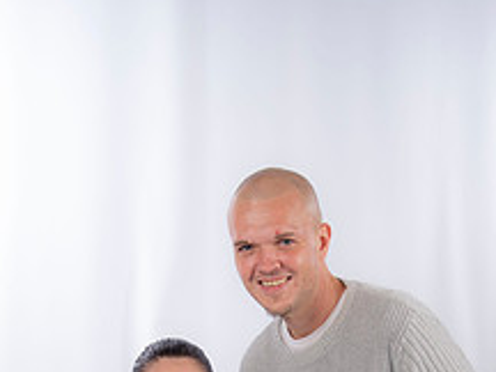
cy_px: 457
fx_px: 1003
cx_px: 288
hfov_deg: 27.7
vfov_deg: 19.7
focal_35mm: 70
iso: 100
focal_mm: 35
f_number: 5.6
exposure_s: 1/200
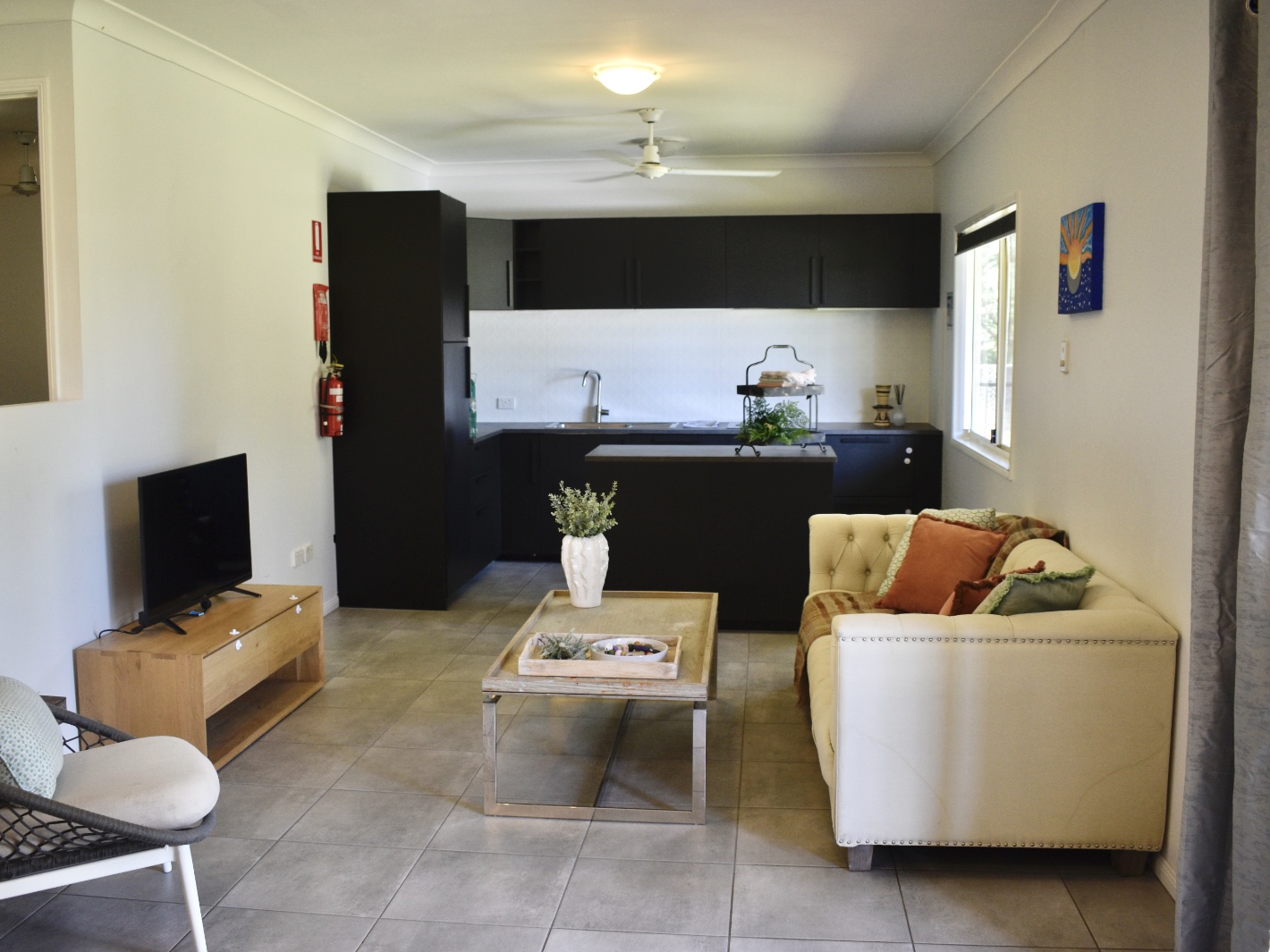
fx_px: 1268
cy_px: 475
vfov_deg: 41.2
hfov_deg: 53.2
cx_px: 608
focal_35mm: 35
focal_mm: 21
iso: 500
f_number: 4
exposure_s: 1/60
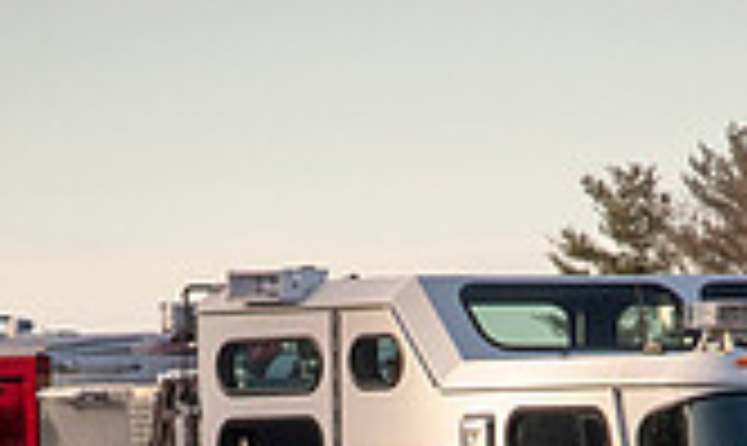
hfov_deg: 3.4
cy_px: 648
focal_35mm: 618
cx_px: 415
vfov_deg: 2.1
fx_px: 12422
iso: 1250
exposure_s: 1/1600
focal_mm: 80
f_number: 8
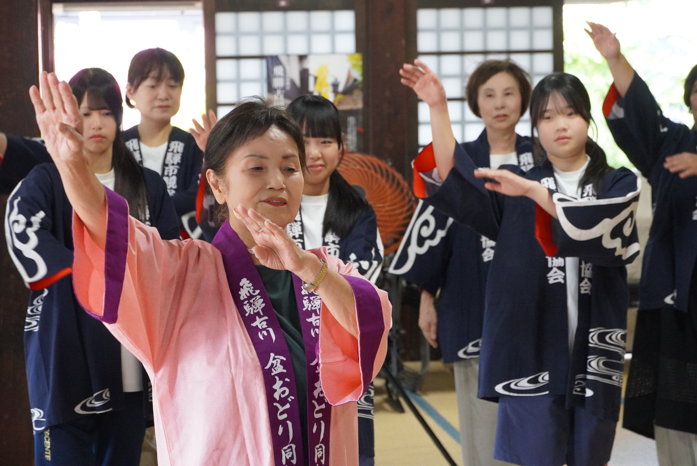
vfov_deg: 13.1
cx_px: 348
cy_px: 233
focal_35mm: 105
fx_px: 2034
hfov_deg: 19.4
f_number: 5.6
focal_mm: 70
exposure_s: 1/100
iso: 6400
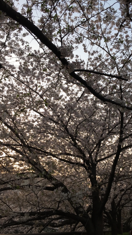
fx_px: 199
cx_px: 77
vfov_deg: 61.0
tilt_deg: +28.5
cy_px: 118
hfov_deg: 36.6
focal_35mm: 32
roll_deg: -4.1
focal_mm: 4.15
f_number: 2.2
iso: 32
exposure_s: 1/120
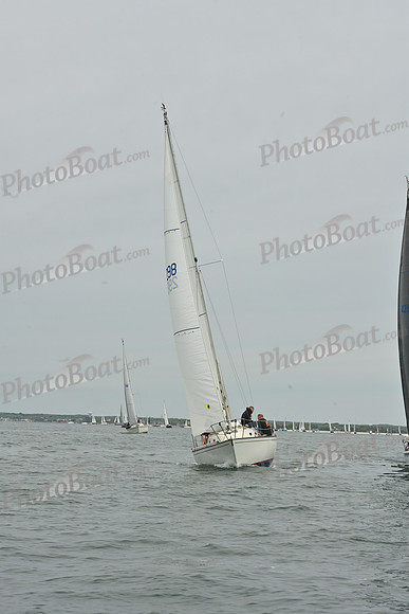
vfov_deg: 22.1
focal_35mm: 92
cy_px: 307
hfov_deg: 14.9
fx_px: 1567
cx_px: 204
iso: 320
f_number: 13
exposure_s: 1/800
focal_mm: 92
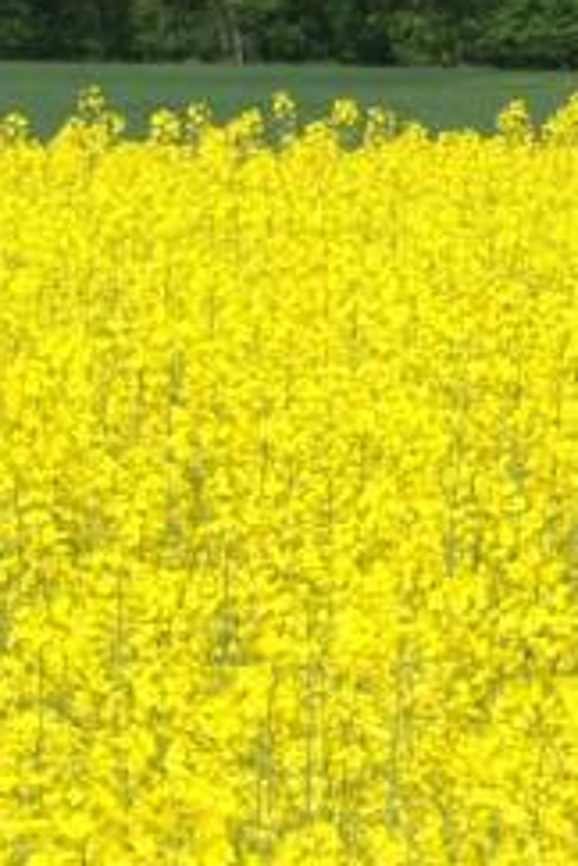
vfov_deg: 4.3
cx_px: 1242
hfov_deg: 2.9
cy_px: 25
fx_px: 11417
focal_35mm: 474
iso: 100
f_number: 14
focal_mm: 75
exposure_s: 1/125
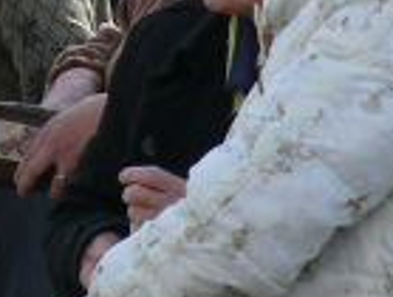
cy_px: -44
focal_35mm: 331
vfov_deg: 4.5
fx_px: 3768
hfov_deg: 5.9
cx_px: -172
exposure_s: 1/250
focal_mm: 13.4
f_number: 5.6
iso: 100
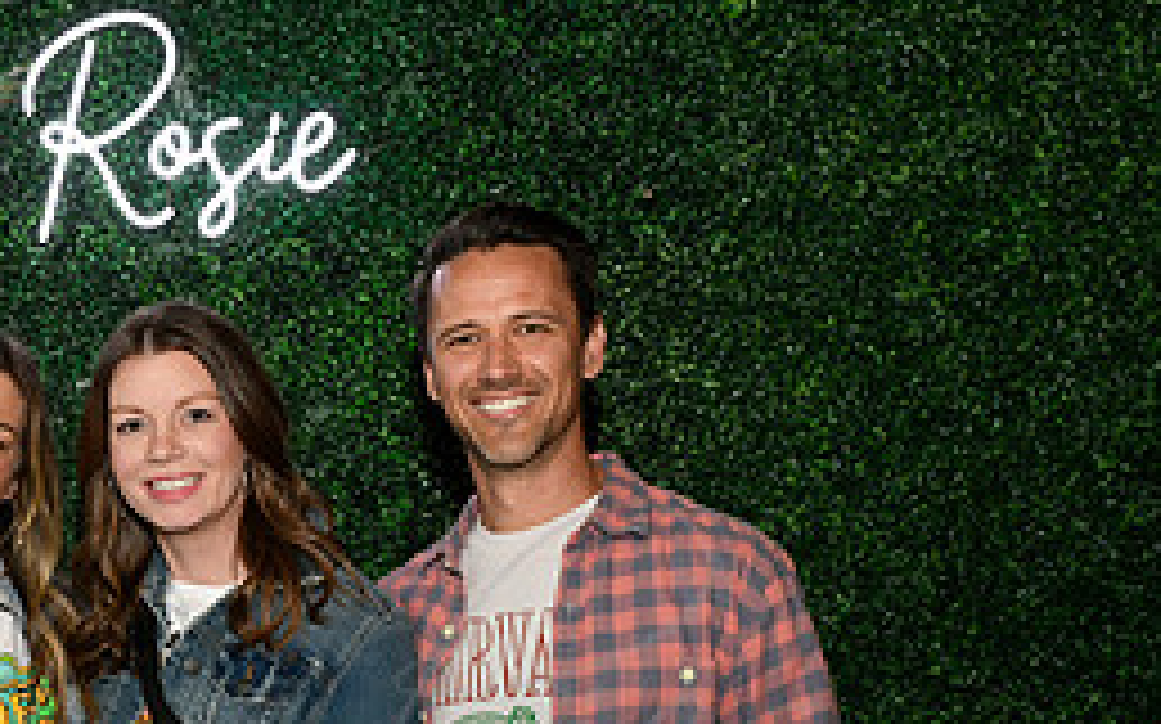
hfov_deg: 27.1
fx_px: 2246
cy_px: 794
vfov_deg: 17.7
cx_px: -36
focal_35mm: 71
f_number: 6.3
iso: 500
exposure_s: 1/60
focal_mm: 31
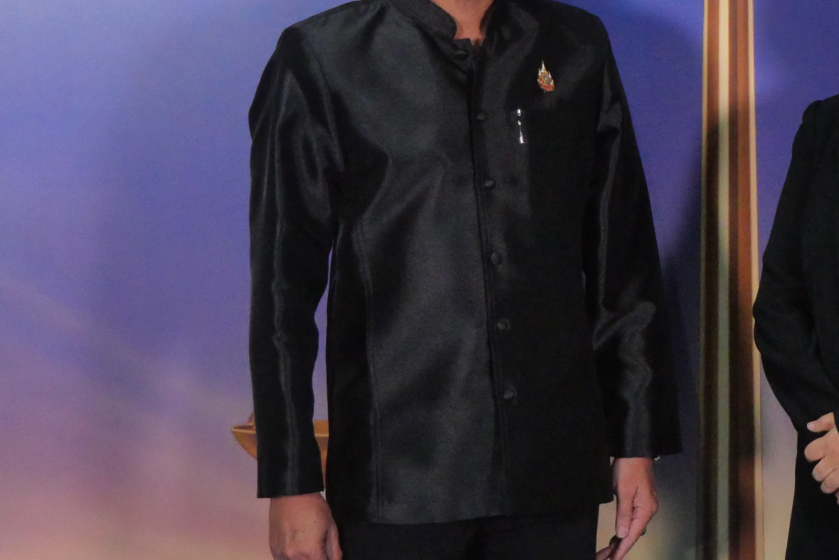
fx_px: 3171
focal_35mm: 136
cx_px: 685
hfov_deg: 15.0
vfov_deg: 10.1
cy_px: 193
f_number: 5.6
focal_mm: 33
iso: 4000
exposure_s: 1/160
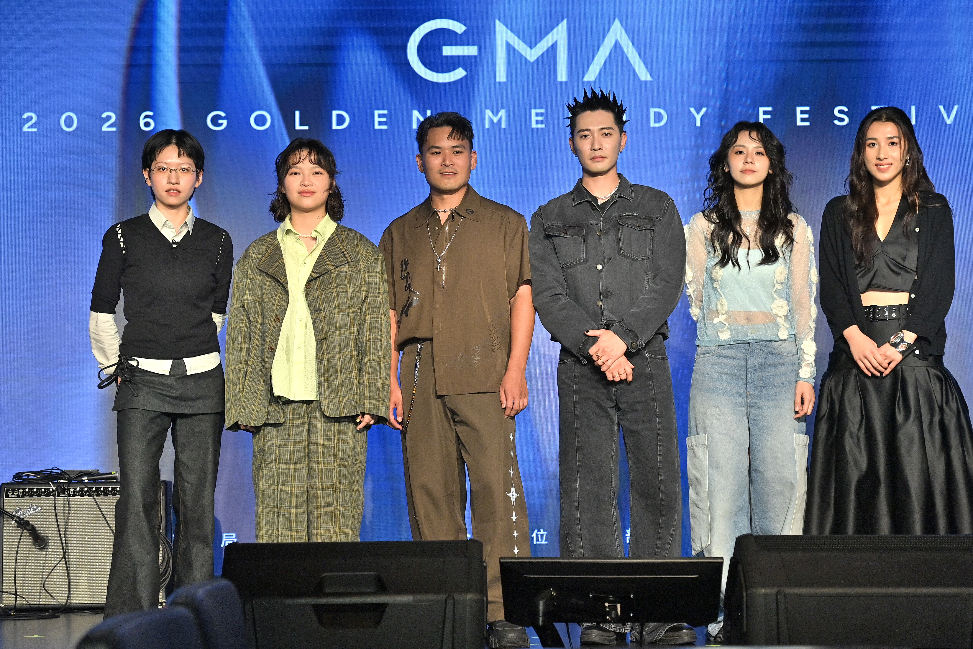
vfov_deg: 19.7
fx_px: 1865
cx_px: 508
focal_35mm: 69
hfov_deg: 29.2
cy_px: 329
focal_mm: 65
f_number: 5.6
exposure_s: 1/125
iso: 1600
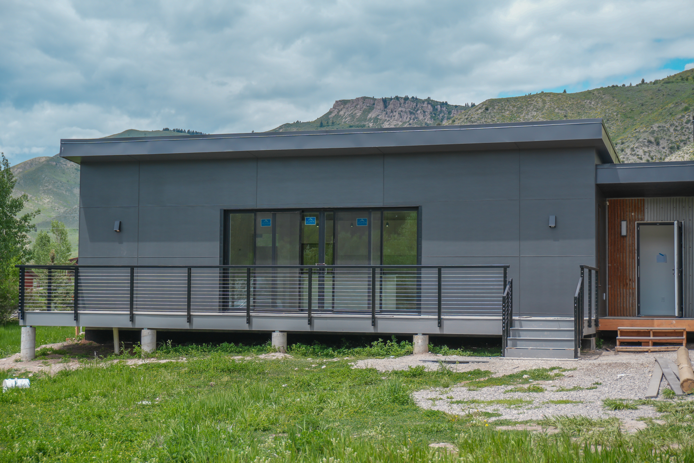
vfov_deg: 23.8
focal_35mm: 57
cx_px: 347
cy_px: 232
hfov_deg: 35.1
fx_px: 1099
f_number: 5.6
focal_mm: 38
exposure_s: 1/320
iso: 100
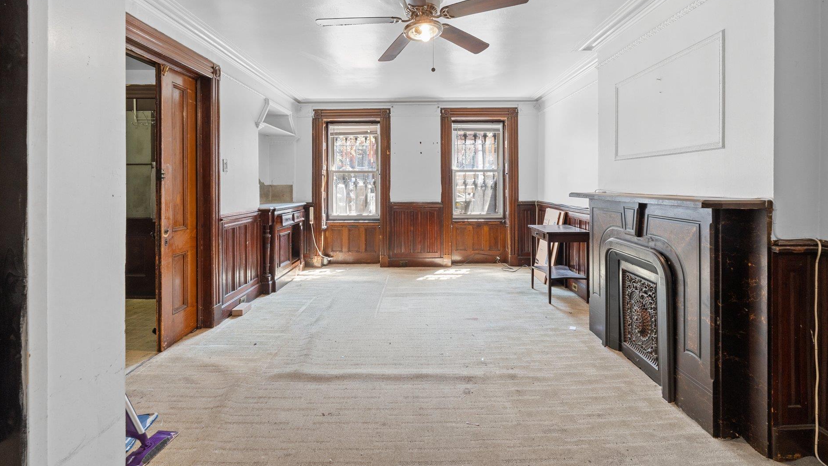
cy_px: 182
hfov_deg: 99.4
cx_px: 422
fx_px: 351
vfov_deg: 66.3
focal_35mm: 16
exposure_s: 1/2.5
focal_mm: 14
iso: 500
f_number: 9
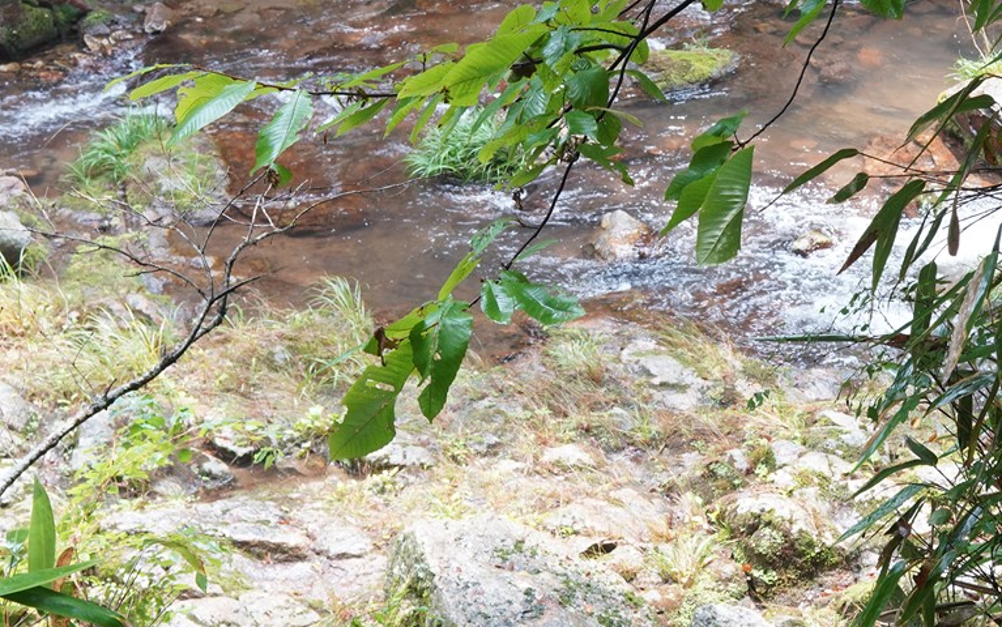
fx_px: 2541
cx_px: 835
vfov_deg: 14.0
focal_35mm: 93
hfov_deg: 22.0
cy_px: 201
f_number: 8
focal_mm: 35
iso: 800
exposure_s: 1/100
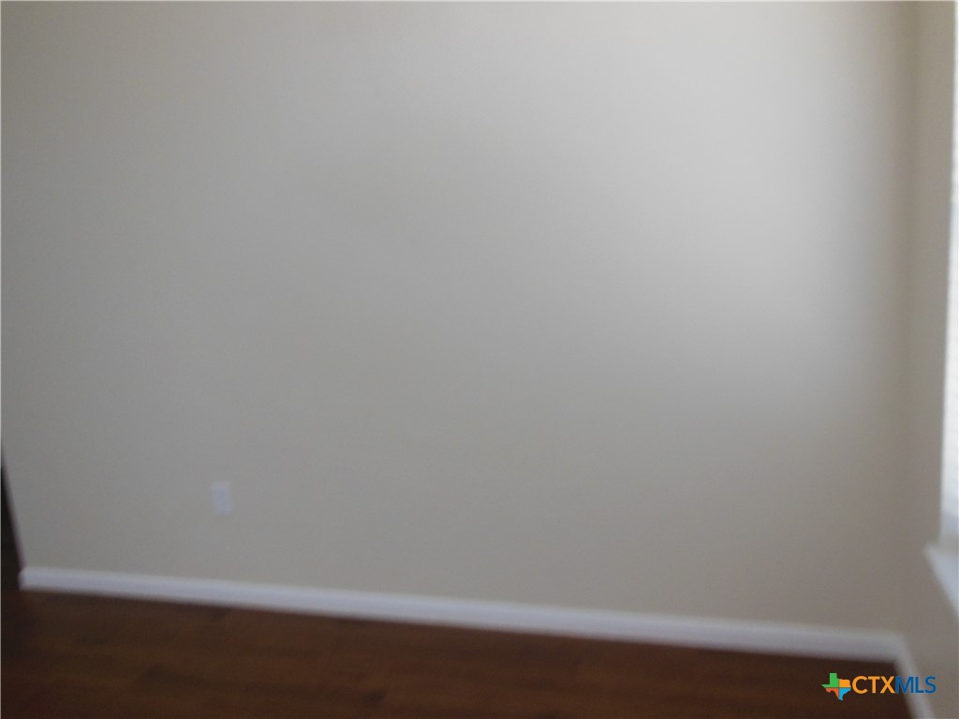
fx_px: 803
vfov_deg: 48.2
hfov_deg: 61.7
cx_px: 480
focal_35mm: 29
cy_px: 360
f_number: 3.7
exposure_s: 1/30
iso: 250
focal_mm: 5.2
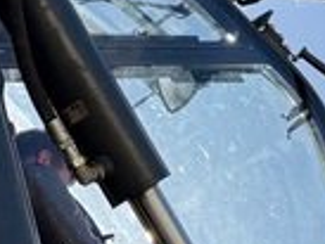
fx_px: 1071
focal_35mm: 114
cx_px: 164
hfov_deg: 17.3
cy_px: 287
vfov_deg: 12.7
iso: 80
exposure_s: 1/3953
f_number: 1.78
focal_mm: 6.76
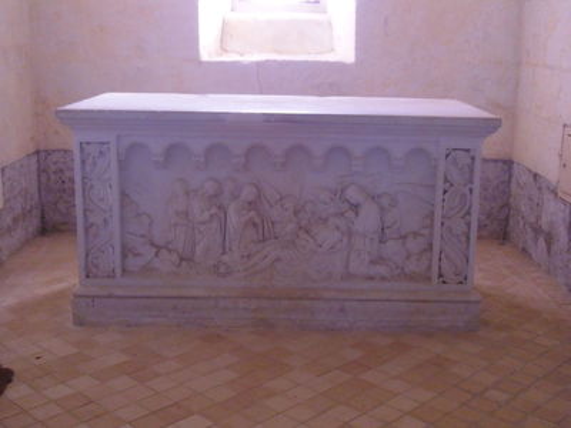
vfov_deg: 30.9
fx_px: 775
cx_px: 286
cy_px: 214
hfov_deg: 40.4
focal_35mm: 47
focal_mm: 7.91
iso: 400
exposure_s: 1/15
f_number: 3.4
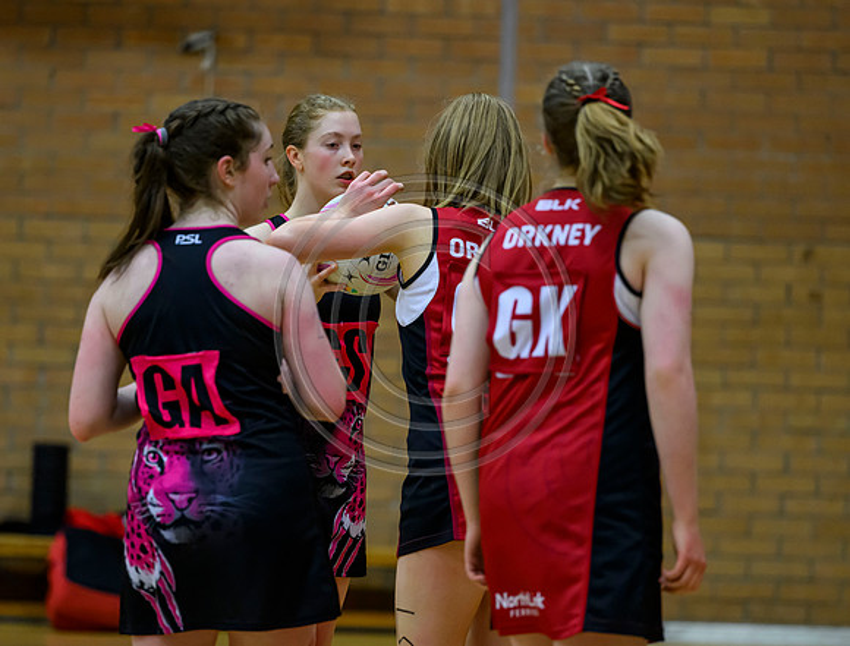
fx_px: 6216
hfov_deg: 7.8
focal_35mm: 252
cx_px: 355
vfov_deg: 6.0
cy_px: 338
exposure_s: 1/800
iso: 4000
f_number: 3.2
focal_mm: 200
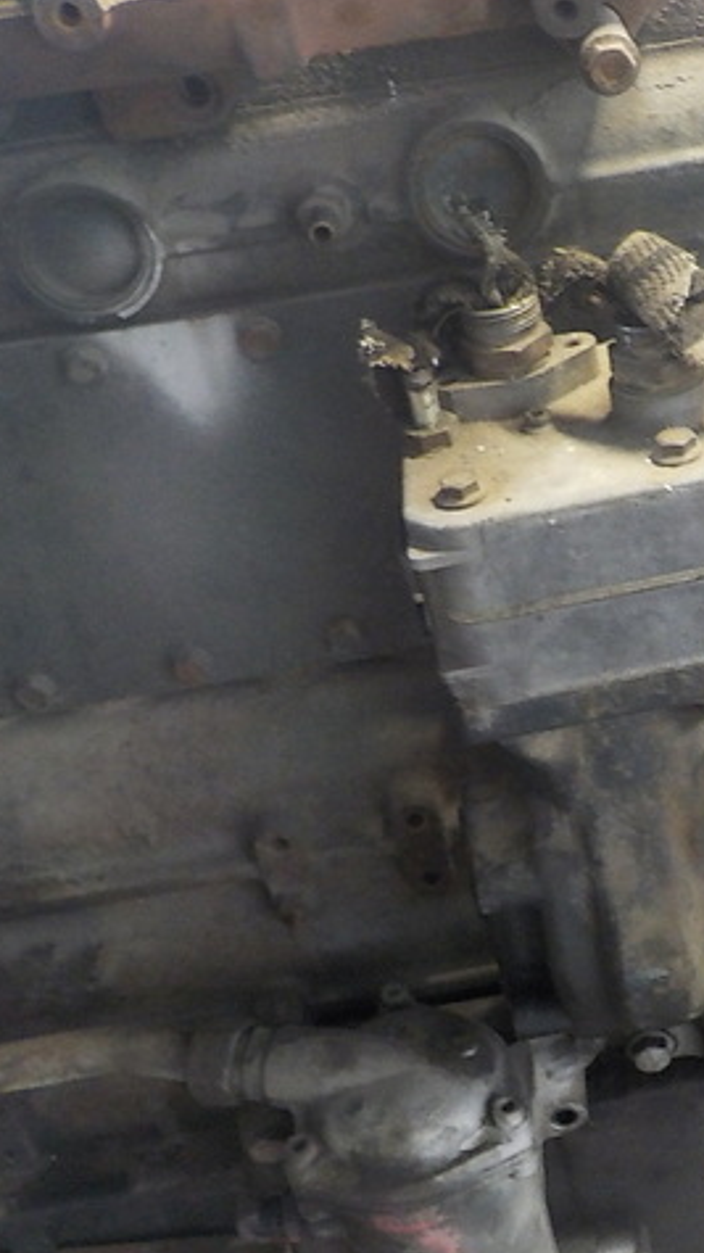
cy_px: 625
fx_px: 1461
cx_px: 657
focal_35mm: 44
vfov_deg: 46.4
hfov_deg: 26.1
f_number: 3.3
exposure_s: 1/20
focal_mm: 4.1
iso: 400
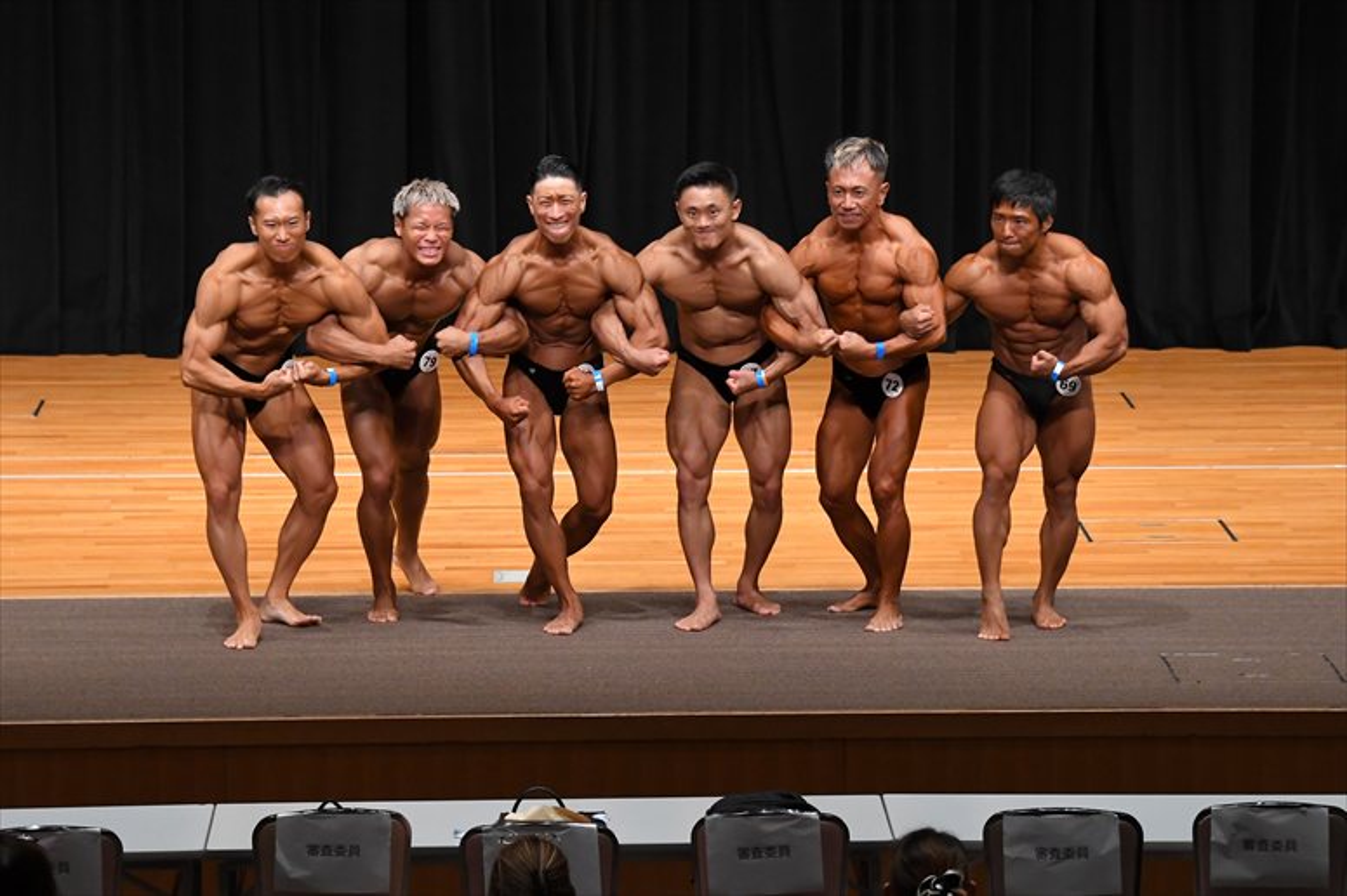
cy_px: 448
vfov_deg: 8.2
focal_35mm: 168
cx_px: 674
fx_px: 6283
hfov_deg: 12.2
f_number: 5.6
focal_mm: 112
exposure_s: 1/400
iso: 4000
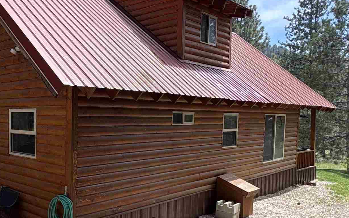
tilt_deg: -3.9
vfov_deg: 34.3
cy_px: 137
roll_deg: -0.9
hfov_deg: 48.5
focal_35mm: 37
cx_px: 50
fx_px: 352
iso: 50
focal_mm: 2.22
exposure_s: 1/343
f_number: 2.2
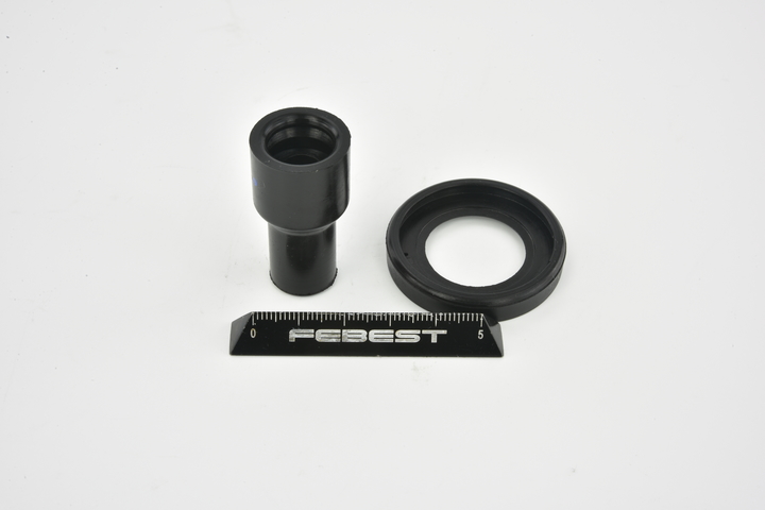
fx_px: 1275
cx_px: 382
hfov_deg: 33.4
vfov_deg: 22.6
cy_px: 255
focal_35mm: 60
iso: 64
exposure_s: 1/2.5
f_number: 29
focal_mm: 60
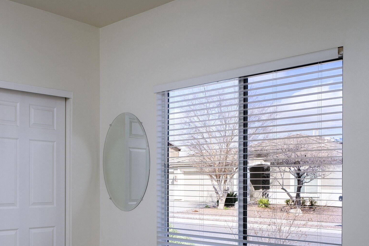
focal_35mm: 44
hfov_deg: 43.1
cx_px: 93
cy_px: 184
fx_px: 451
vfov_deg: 30.0
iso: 200
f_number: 10
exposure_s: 1/125
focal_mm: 24
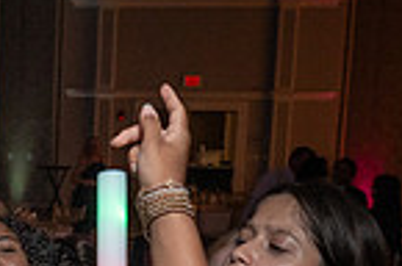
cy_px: 383
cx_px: -232
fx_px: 1226
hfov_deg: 16.6
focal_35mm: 110
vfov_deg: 11.9
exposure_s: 1/200
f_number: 5.6
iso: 2000
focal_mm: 25
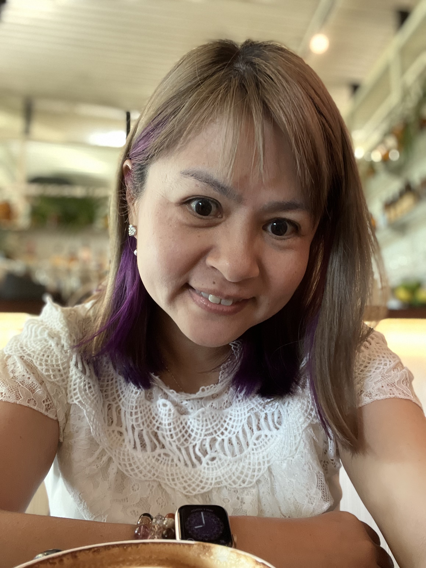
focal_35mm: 30
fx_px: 492
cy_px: 284
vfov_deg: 60.0
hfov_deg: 46.8
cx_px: 213
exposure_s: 1/33
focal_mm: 2.71
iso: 400
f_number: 2.2
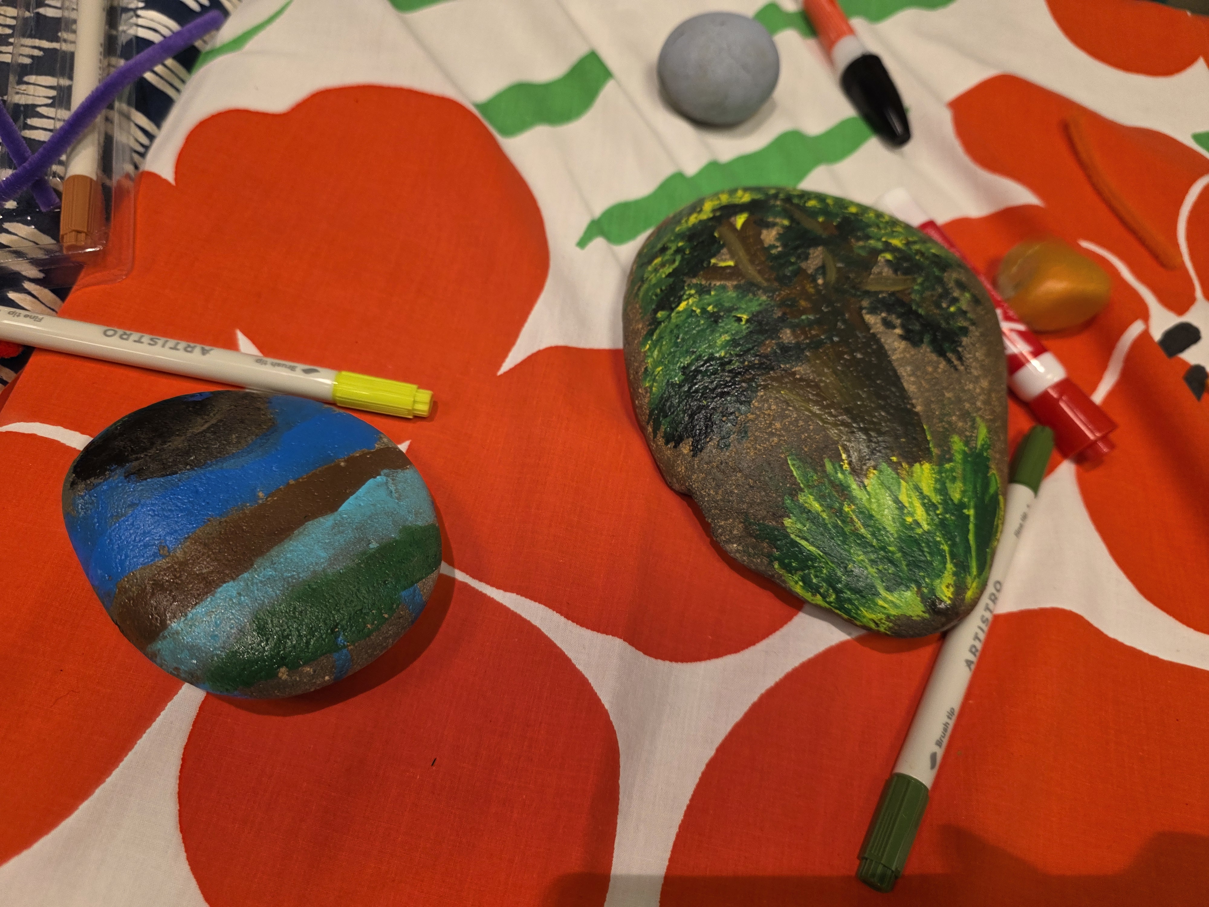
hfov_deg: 73.9
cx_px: 604
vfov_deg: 58.9
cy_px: 454
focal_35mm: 23
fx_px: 803
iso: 100
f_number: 1.7
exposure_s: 1/120
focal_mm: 6.3
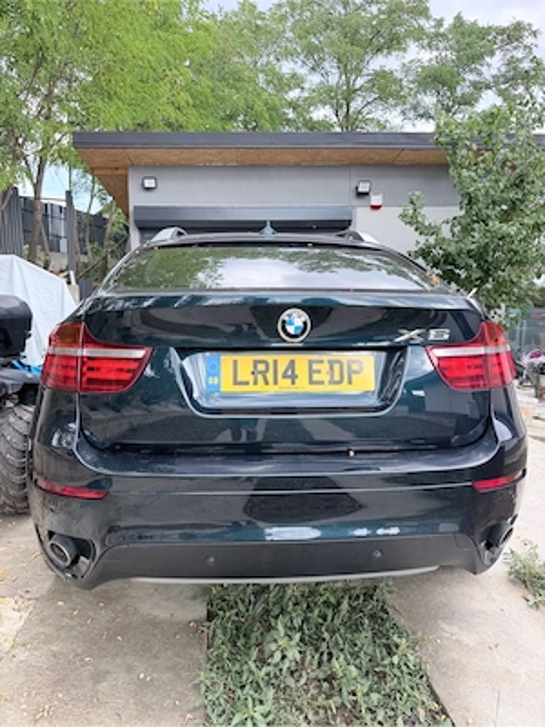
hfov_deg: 56.8
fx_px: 504
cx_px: 272
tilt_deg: -7.8
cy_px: 364
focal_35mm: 24
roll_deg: +0.1
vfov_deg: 71.6
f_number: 1.78
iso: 100
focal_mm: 6.76
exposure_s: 1/559
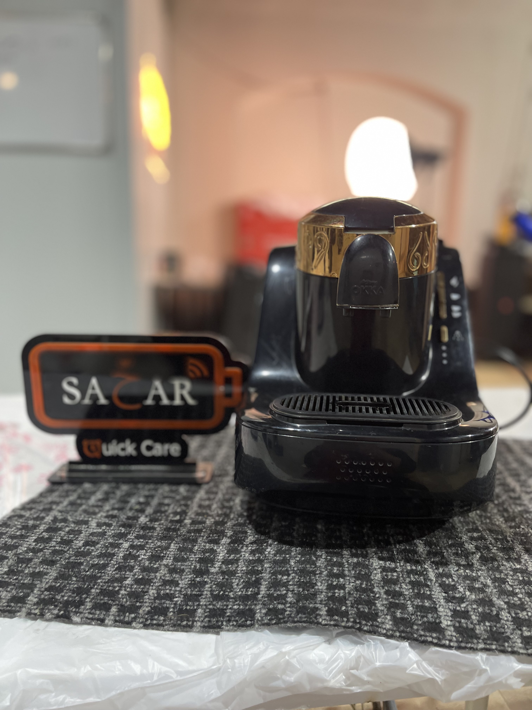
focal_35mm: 26
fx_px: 533
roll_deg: -0.7
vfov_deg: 67.3
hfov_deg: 53.1
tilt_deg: -10.6
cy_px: 355
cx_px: 266
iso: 125
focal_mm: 5.1
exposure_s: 1/50
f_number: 1.6
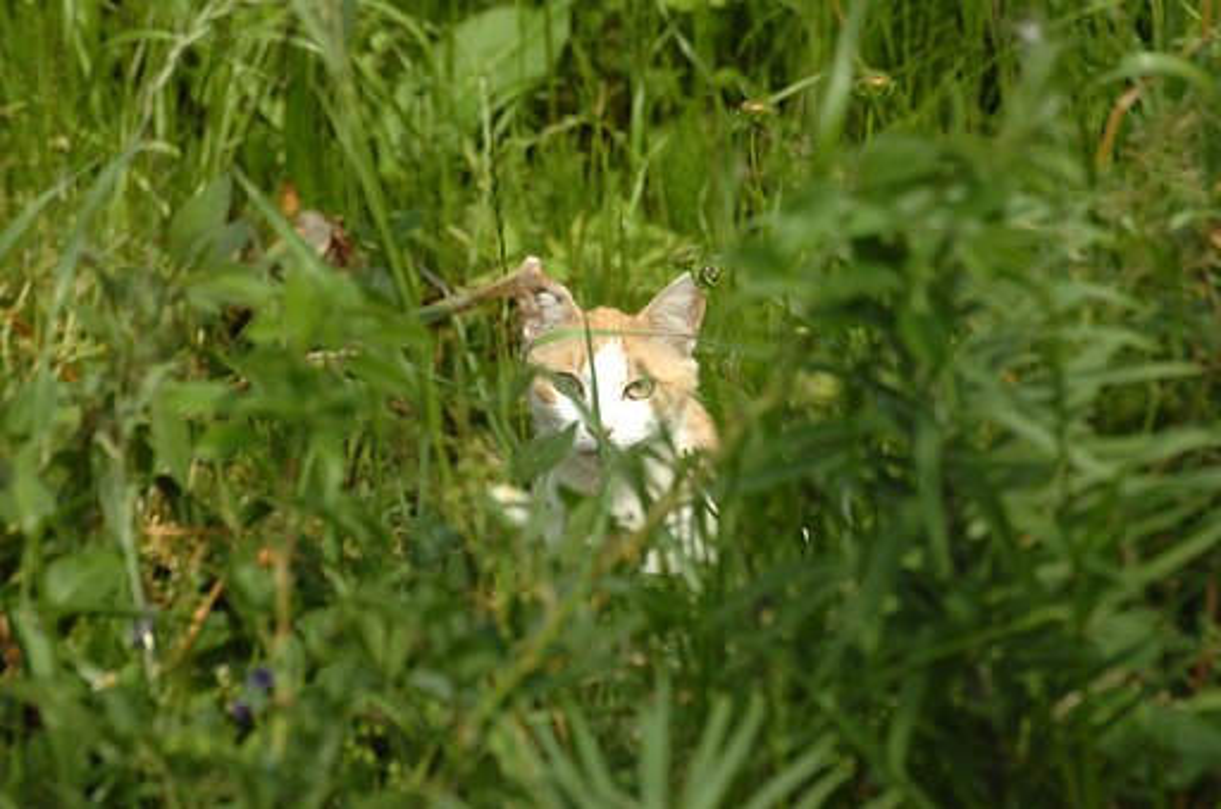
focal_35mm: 450
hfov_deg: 4.6
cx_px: 610
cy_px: 404
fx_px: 15229
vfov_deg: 3.0
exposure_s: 1/500
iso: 320
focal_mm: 300
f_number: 11
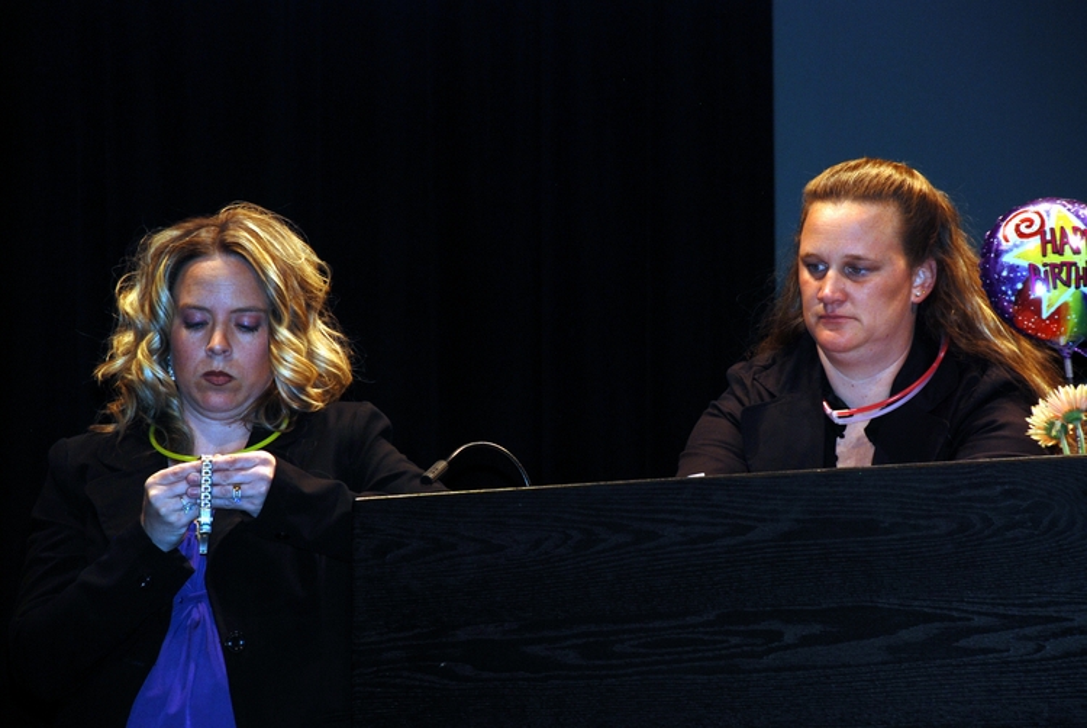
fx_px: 4761
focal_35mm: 158
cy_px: 364
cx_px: 544
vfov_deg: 8.7
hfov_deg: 13.0
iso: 220
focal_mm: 105
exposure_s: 1/60
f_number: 5.6
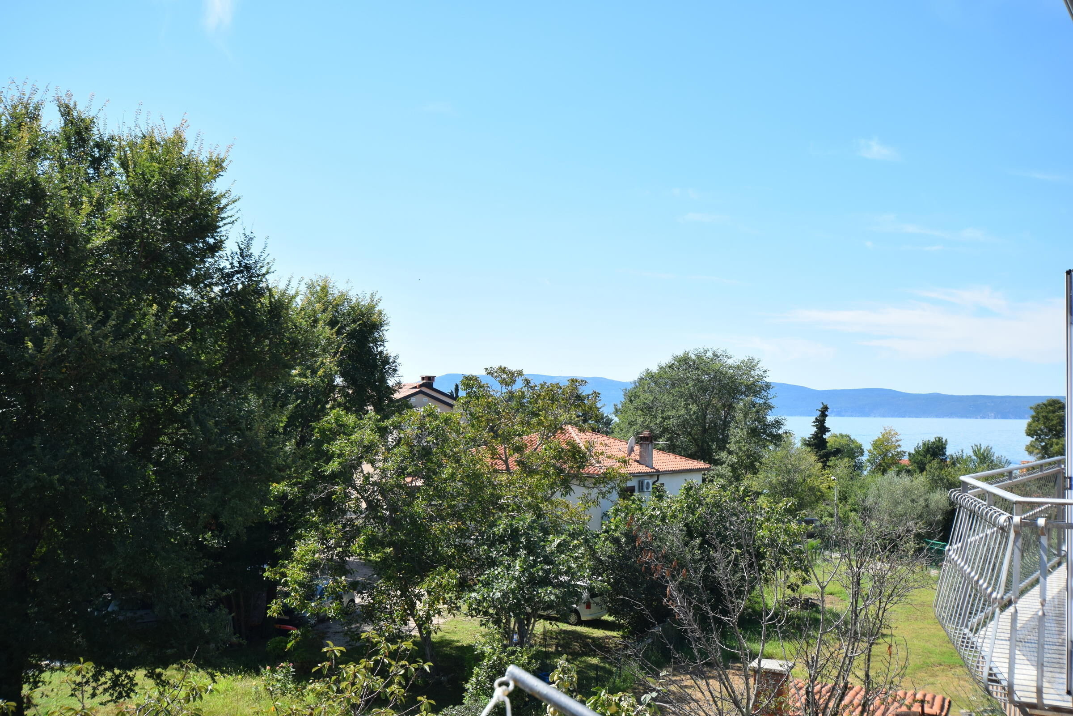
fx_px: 1073
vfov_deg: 36.9
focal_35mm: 36
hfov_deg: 53.1
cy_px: 358
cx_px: 536
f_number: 9
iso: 200
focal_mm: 24
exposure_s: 1/320
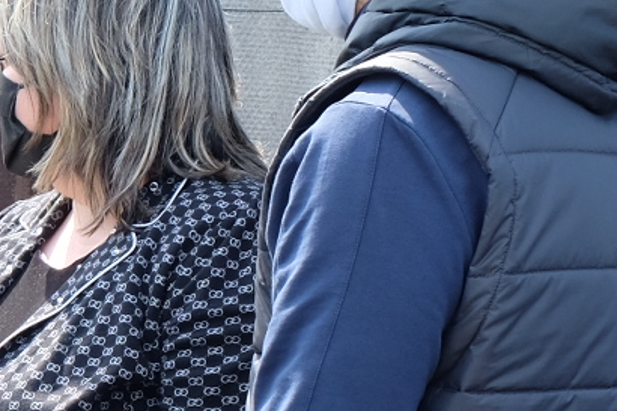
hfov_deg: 12.7
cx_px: -223
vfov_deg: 8.7
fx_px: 2672
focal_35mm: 156
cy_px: 537
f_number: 5.6
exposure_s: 1/210
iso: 400
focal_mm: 24.3
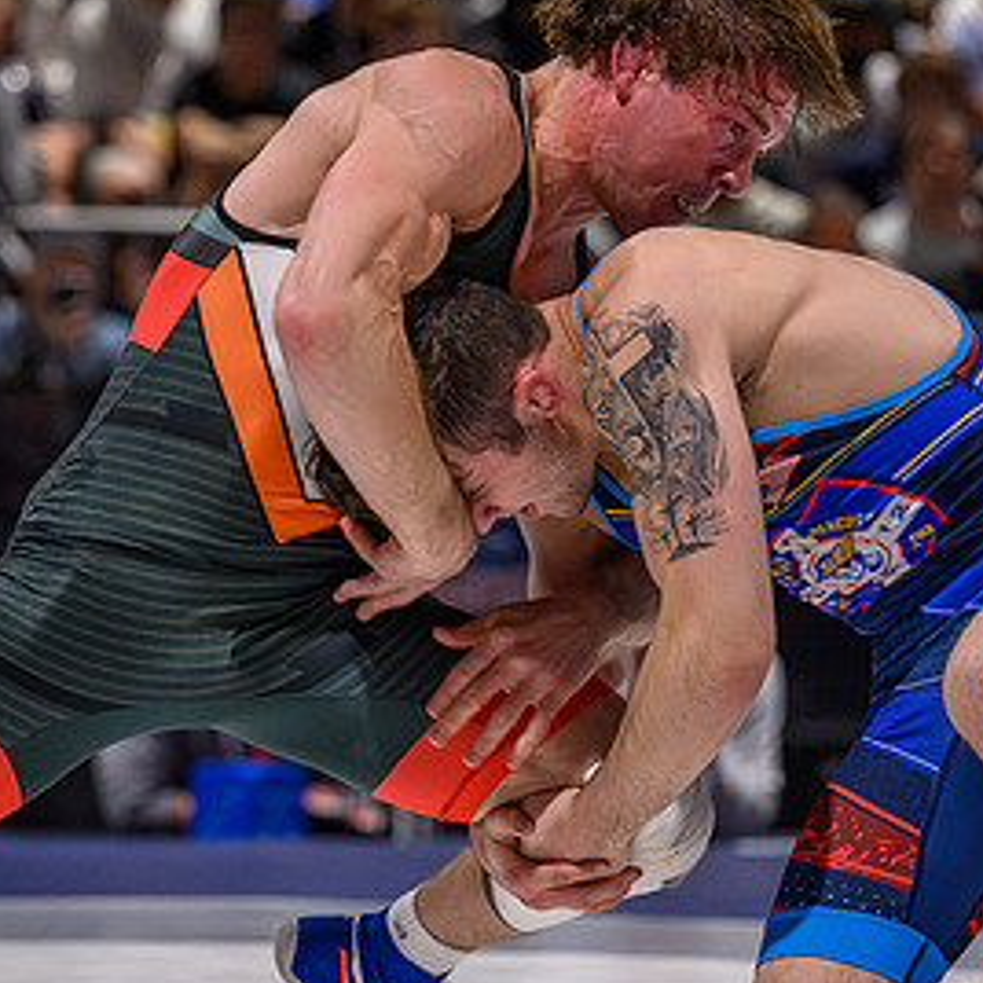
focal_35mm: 283
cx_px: 246
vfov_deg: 6.2
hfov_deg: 6.2
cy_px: 685
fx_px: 9092
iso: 5600
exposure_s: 1/800
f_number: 2.8
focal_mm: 110
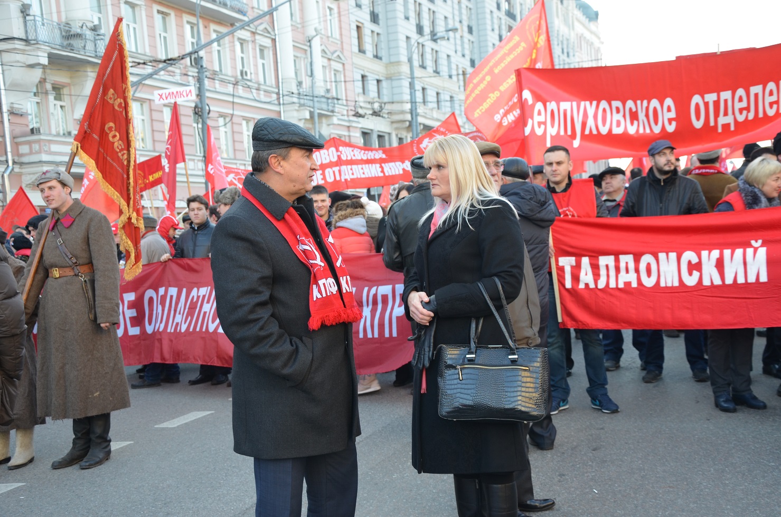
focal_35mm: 48
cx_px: 390
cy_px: 258
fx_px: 1039
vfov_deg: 28.0
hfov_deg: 41.2
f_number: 5.6
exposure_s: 1/125
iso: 360
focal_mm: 32
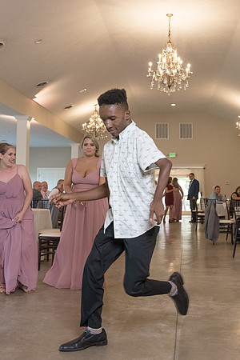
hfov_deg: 29.2
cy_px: 164
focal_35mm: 46
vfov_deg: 42.8
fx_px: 459
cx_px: 146
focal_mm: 26
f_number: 4
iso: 2000
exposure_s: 1/250
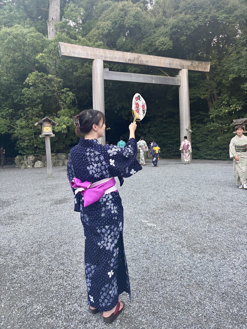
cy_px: 164
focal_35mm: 26
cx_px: 124
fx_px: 247
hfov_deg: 53.1
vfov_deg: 67.3
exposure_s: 1/60
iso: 160
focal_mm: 5.96
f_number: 1.6
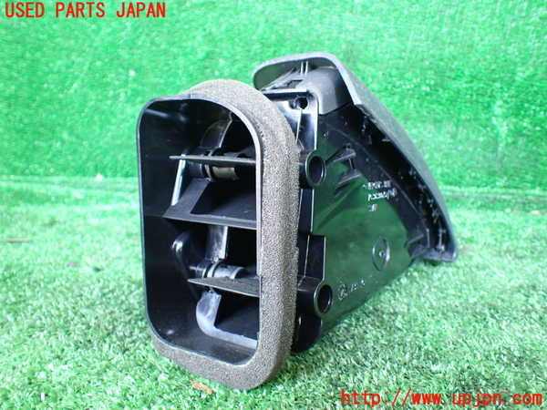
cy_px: 205
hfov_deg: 60.0
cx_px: 274
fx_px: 474
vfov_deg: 46.8
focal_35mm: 30
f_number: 2.3
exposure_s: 1/60
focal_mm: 5.4
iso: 800
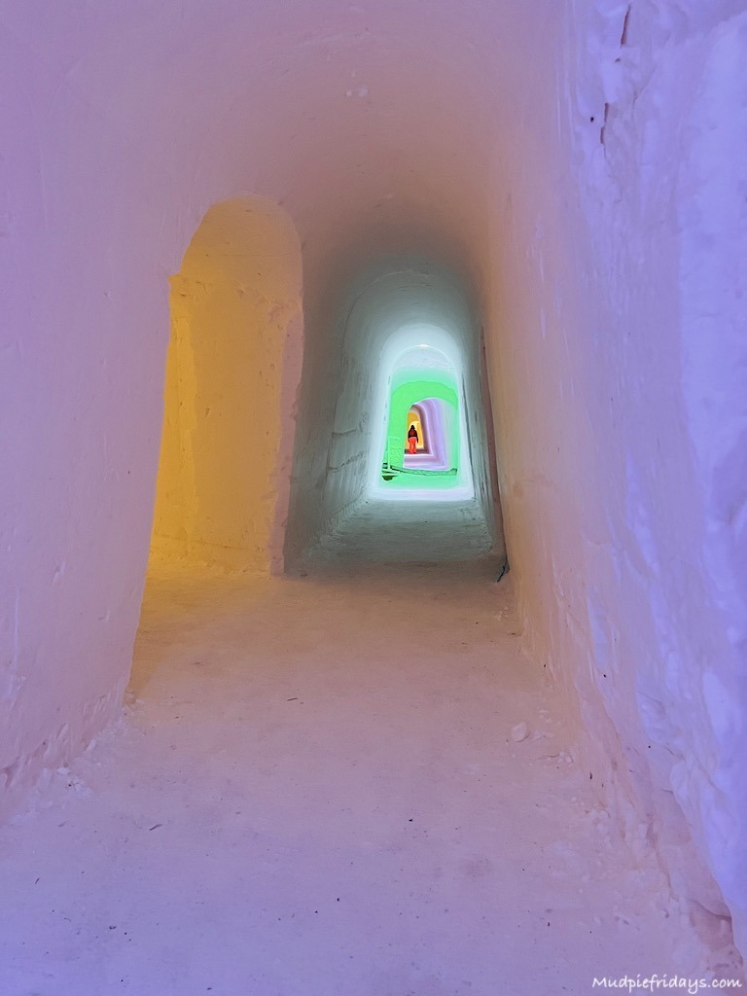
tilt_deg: -4.5
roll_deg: +0.1
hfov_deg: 53.1
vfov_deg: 67.3
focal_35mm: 26
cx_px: 374
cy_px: 498
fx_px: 748
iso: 500
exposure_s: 1/55
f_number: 1.5
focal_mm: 5.7
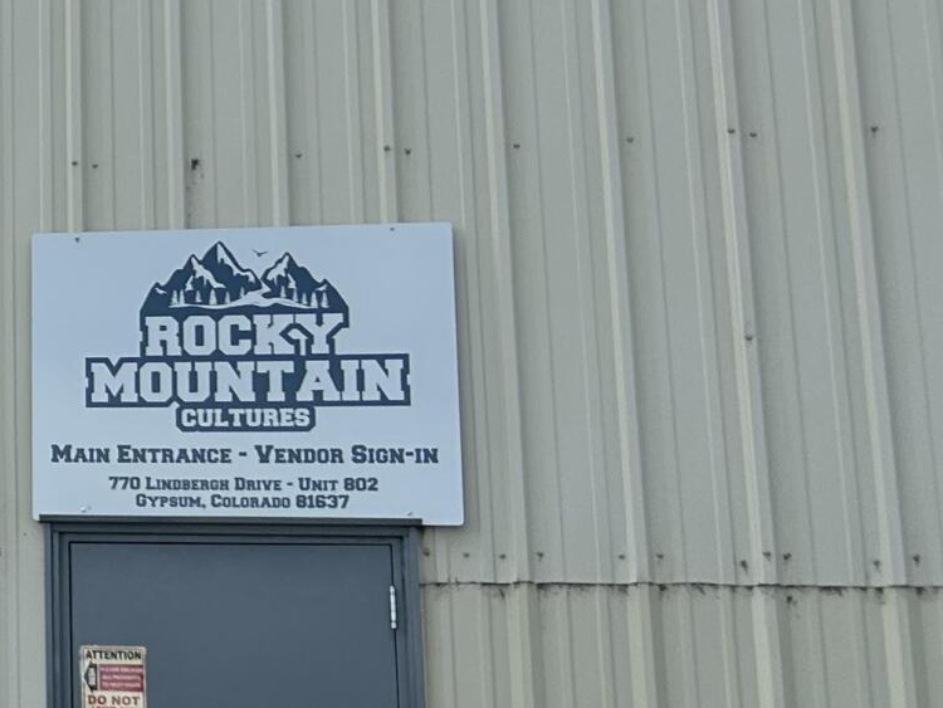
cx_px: -712
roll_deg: -1.8
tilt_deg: +19.3
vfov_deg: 14.1
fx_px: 2834
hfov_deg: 16.2
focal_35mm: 104
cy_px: 104
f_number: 1.5
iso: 50
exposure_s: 1/2994
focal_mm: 5.7
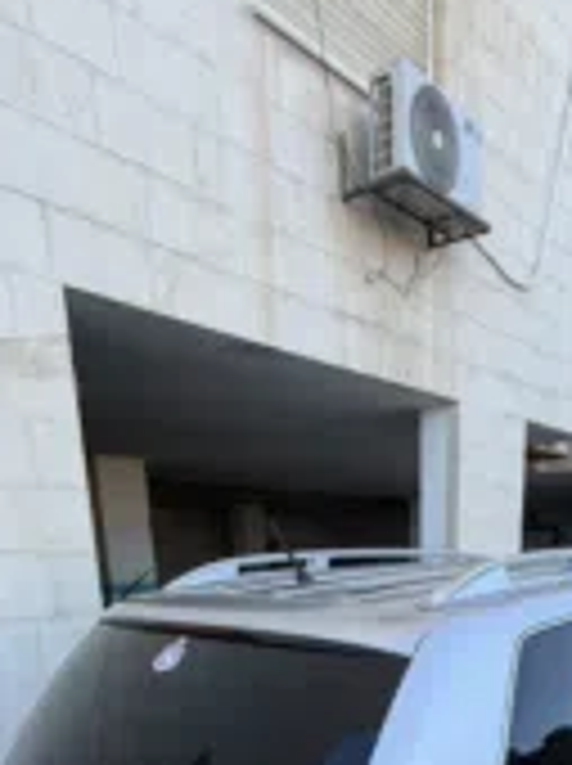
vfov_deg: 45.8
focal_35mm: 33
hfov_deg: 41.4
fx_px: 729
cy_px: 778
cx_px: 441
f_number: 2.2
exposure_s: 1/201
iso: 40
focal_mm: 2.22
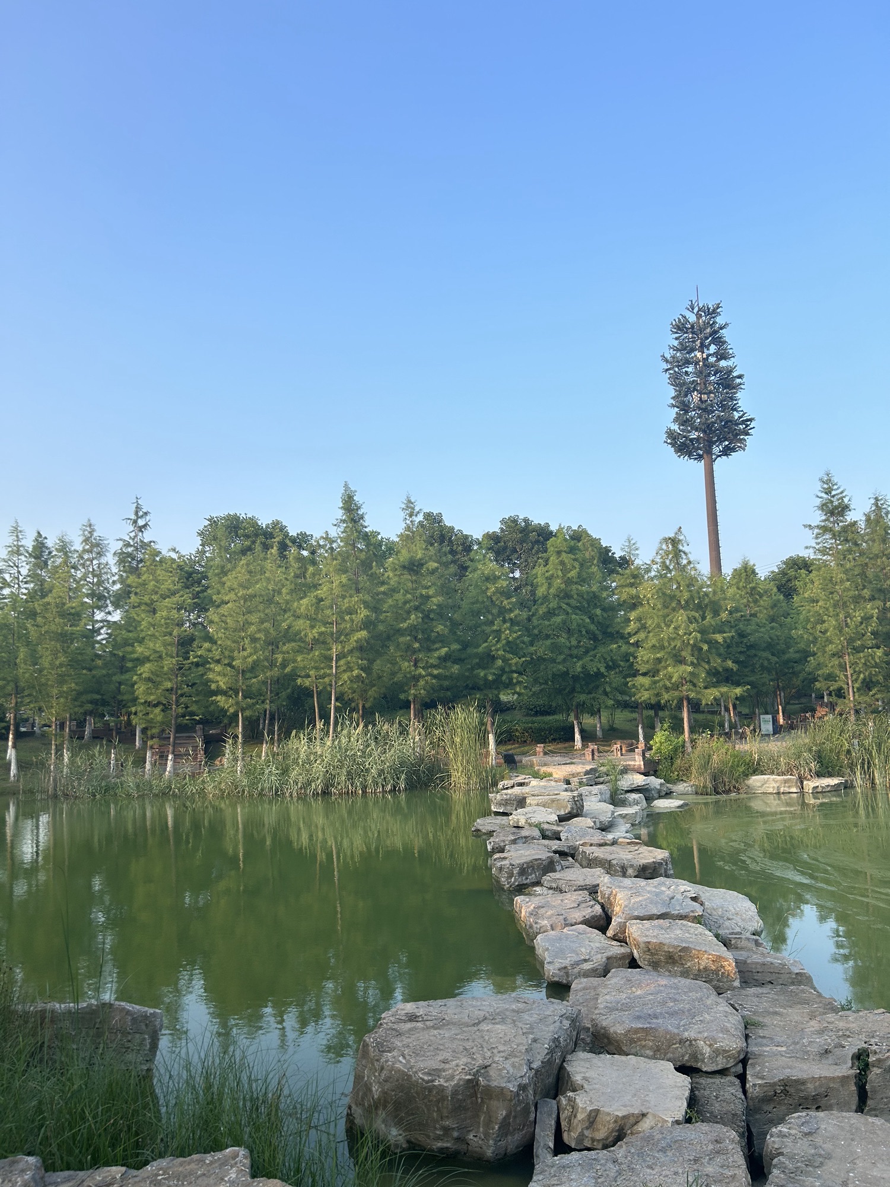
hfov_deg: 53.1
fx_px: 891
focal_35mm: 26
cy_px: 594
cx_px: 445
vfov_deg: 67.3
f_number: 1.5
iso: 50
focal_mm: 5.7
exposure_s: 1/1295
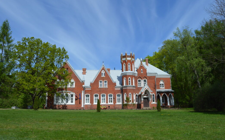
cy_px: 70
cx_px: 112
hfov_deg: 66.5
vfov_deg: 44.5
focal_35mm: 28
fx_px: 172
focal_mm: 18
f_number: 9
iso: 100
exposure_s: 1/320
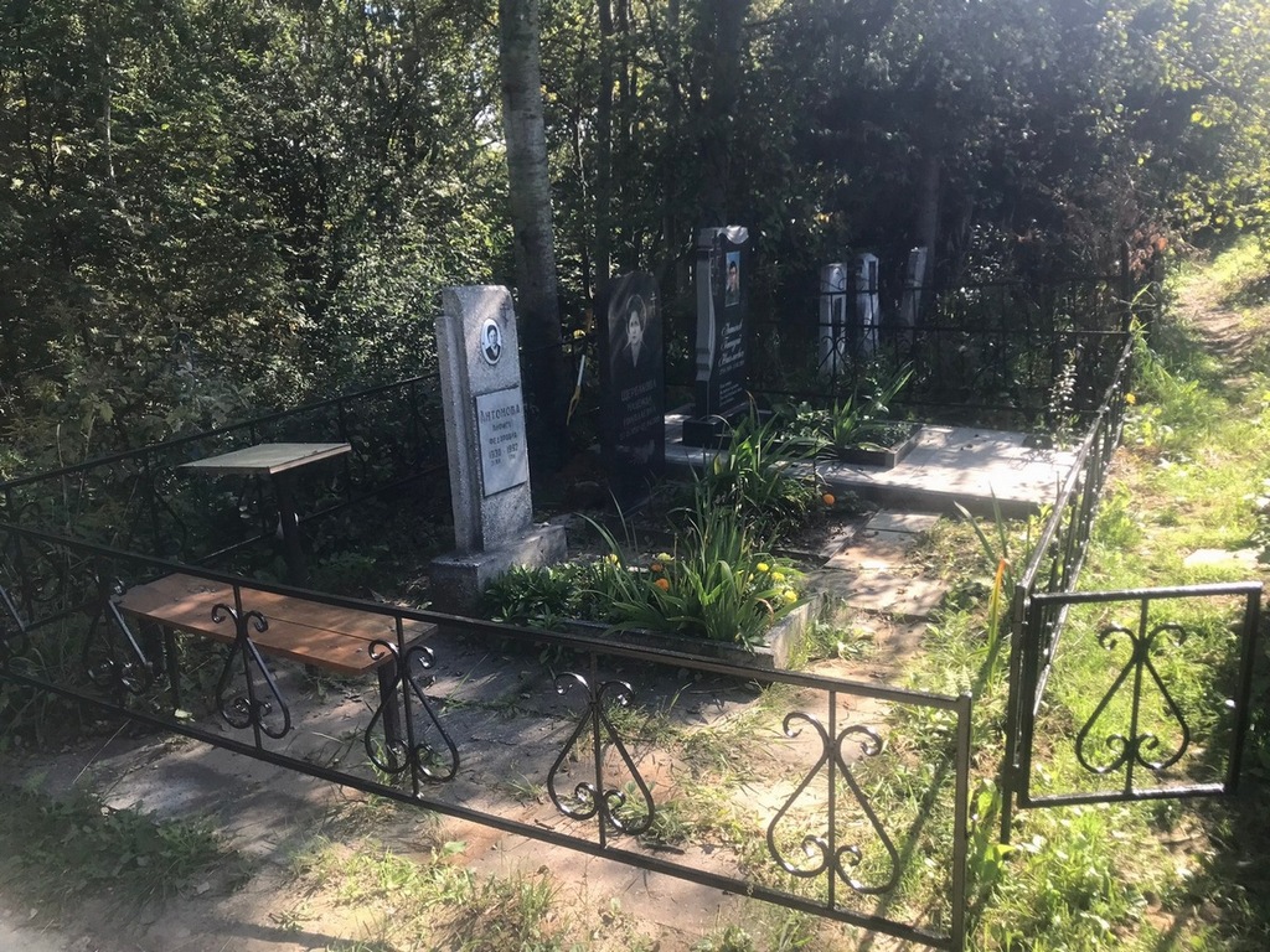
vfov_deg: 49.7
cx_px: 635
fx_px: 1027
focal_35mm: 28
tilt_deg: -14.0
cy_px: 476
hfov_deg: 63.4
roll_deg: +0.3
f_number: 1.8
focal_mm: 3.99
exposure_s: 1/491
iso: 20
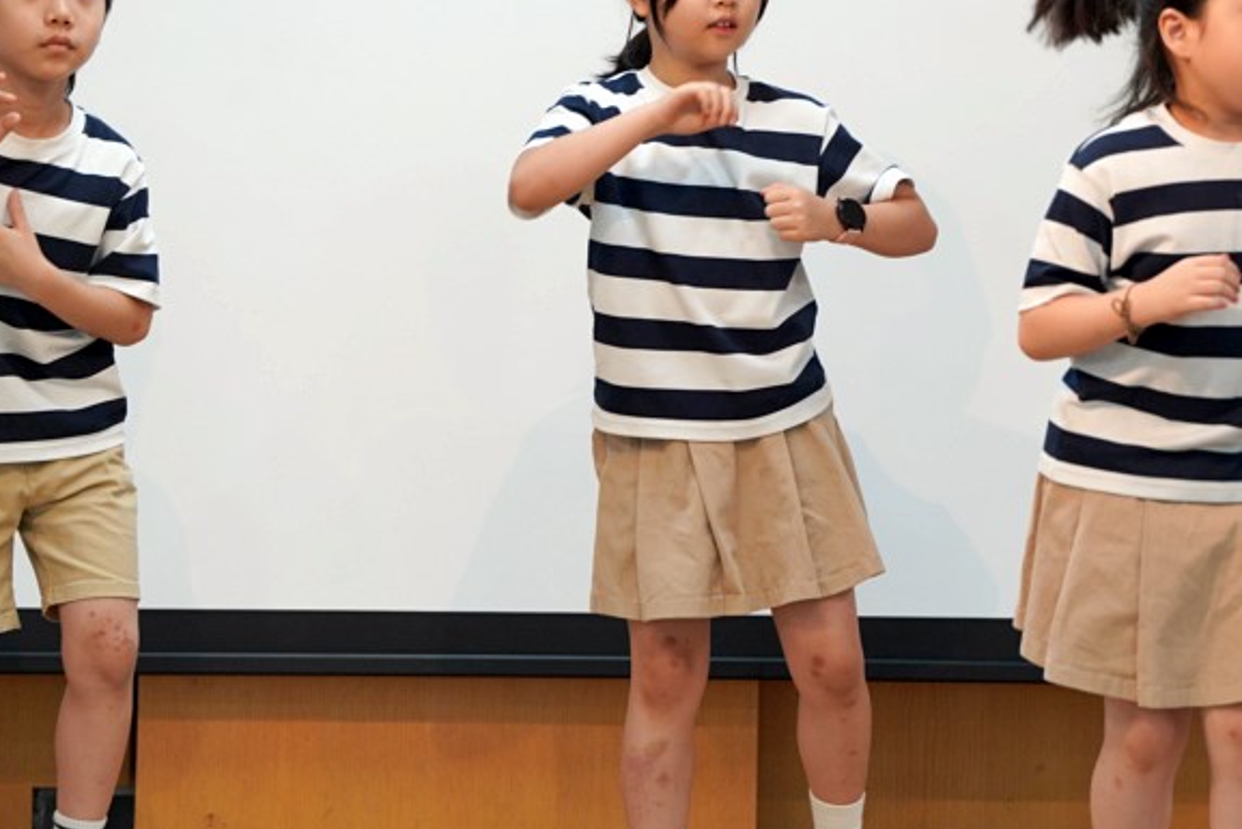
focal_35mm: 312
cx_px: 867
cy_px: 405
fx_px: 10766
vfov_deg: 4.4
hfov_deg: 6.6
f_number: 4
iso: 1000
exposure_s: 1/250
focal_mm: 200
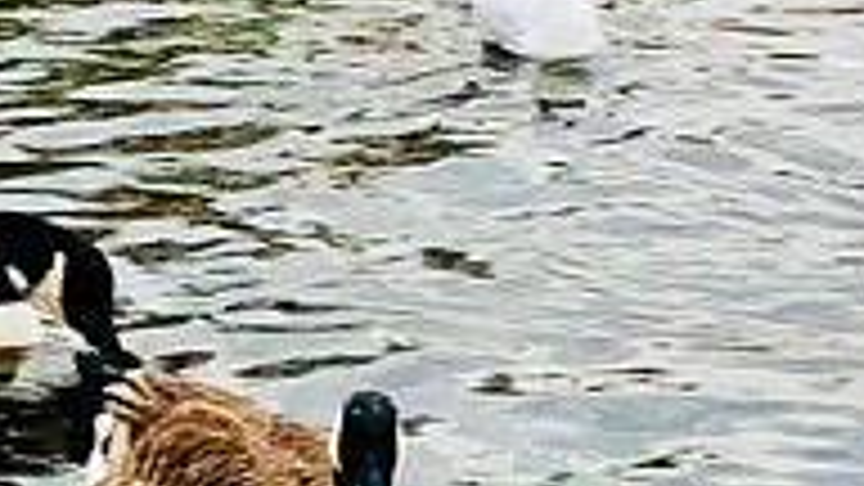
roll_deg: -0.3
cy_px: 306
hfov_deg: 8.4
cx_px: -45
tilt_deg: -15.4
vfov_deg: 4.8
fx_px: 5819
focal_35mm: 254
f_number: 1.8
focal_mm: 4
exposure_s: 1/100
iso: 25
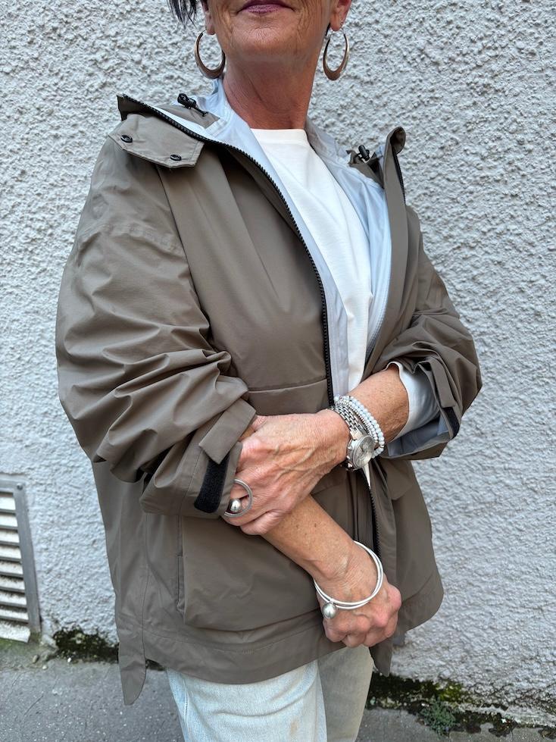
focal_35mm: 26
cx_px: 278
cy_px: 371
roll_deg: -0.6
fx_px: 557
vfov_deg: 67.3
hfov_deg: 53.1
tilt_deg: -16.4
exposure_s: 1/121
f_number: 1.6
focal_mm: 5.96
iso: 100
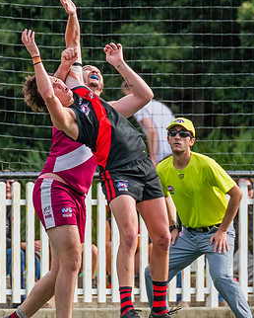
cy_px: 130
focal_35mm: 1333
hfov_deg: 1.2
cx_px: 88
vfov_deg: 1.5
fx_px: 12514
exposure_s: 1/1250
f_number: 6.3
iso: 800
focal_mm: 420
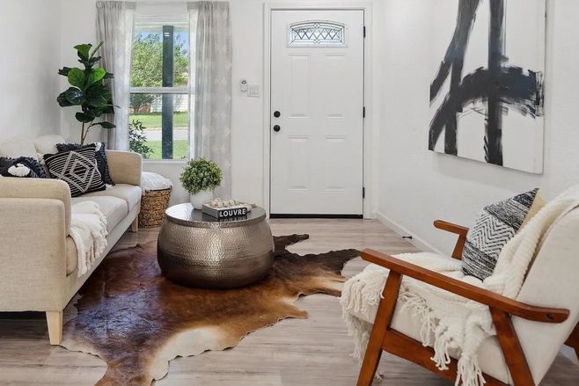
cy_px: 102
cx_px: 218
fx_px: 450
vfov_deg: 45.0
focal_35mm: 28
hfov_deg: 64.5
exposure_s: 1/40
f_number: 6.3
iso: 400
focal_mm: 18
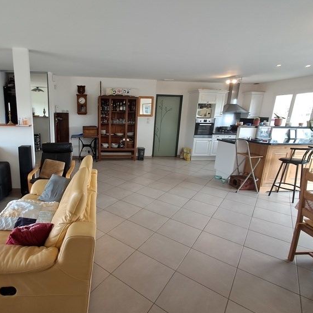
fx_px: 205
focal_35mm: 20
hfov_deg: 72.6
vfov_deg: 74.8
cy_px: 156
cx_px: 104
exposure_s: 1/40
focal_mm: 1.64
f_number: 2.2
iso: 80
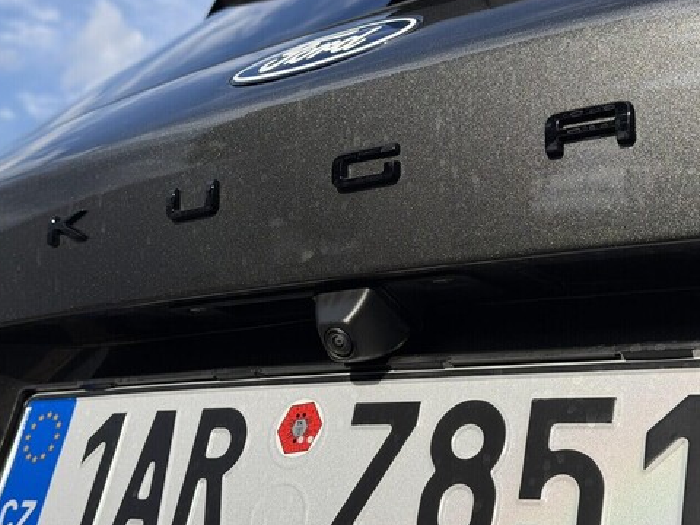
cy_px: 294
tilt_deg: +9.1
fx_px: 1112
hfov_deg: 34.9
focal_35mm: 55
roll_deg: -1.4
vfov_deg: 26.5
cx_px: 356
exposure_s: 1/7143
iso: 80
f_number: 1.78
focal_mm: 6.76
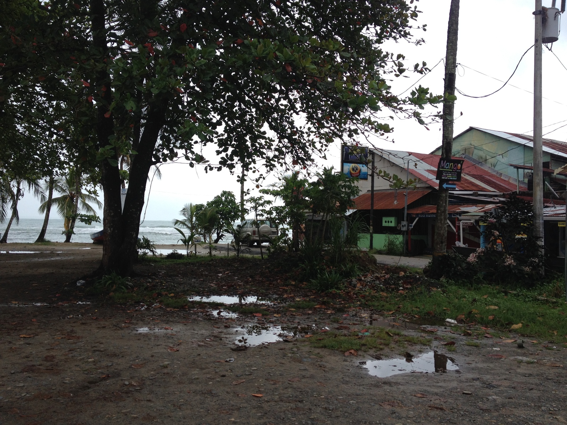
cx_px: 284
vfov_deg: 40.7
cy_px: 212
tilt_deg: -2.3
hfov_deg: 52.6
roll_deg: -0.2
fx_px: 573
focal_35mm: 35
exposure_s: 1/546
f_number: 2.4
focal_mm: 4.28
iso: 50
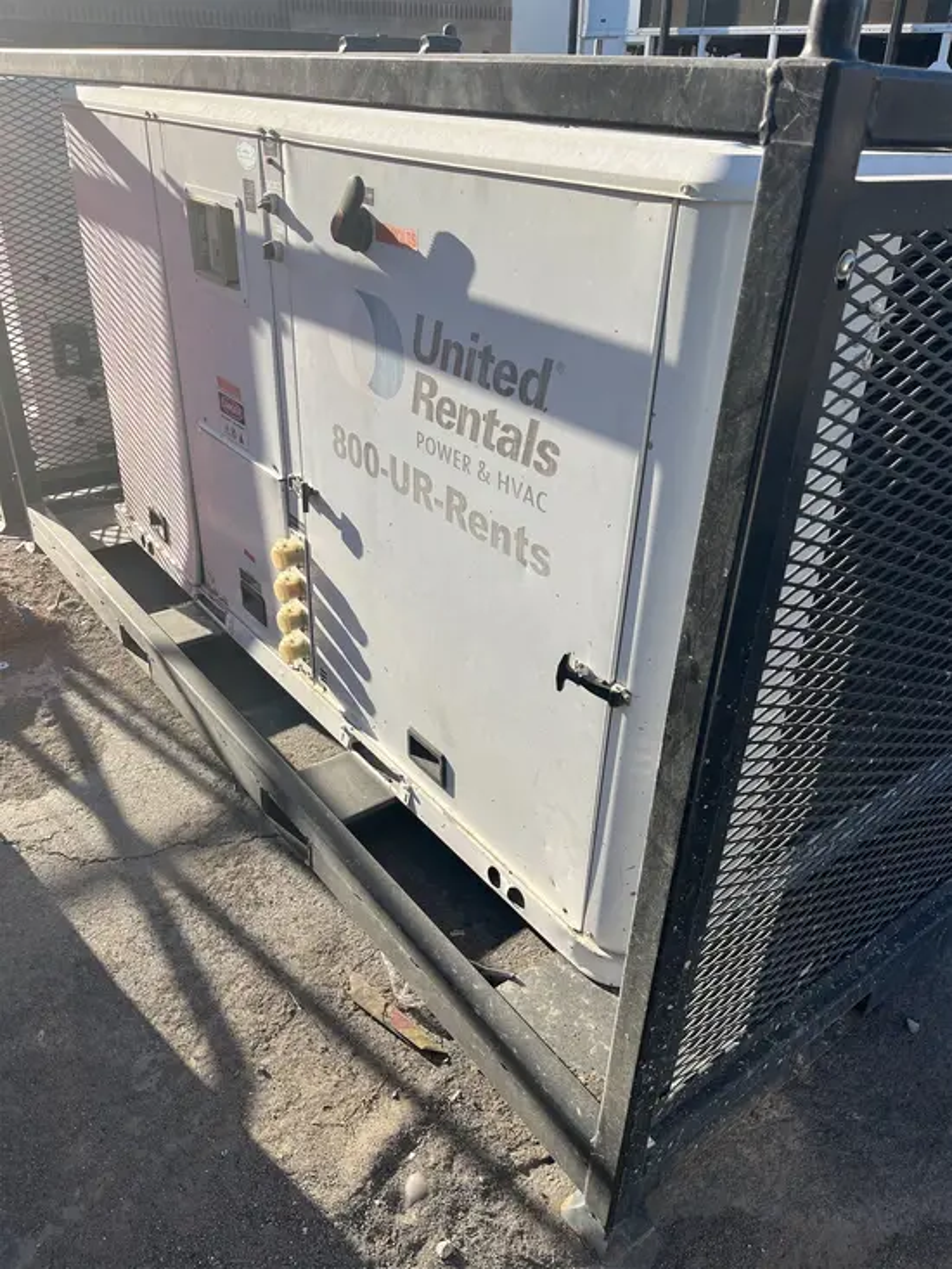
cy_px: 634
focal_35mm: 26
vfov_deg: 67.3
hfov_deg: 53.1
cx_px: 476
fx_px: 953
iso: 50
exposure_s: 1/2268
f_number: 1.6
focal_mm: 5.1
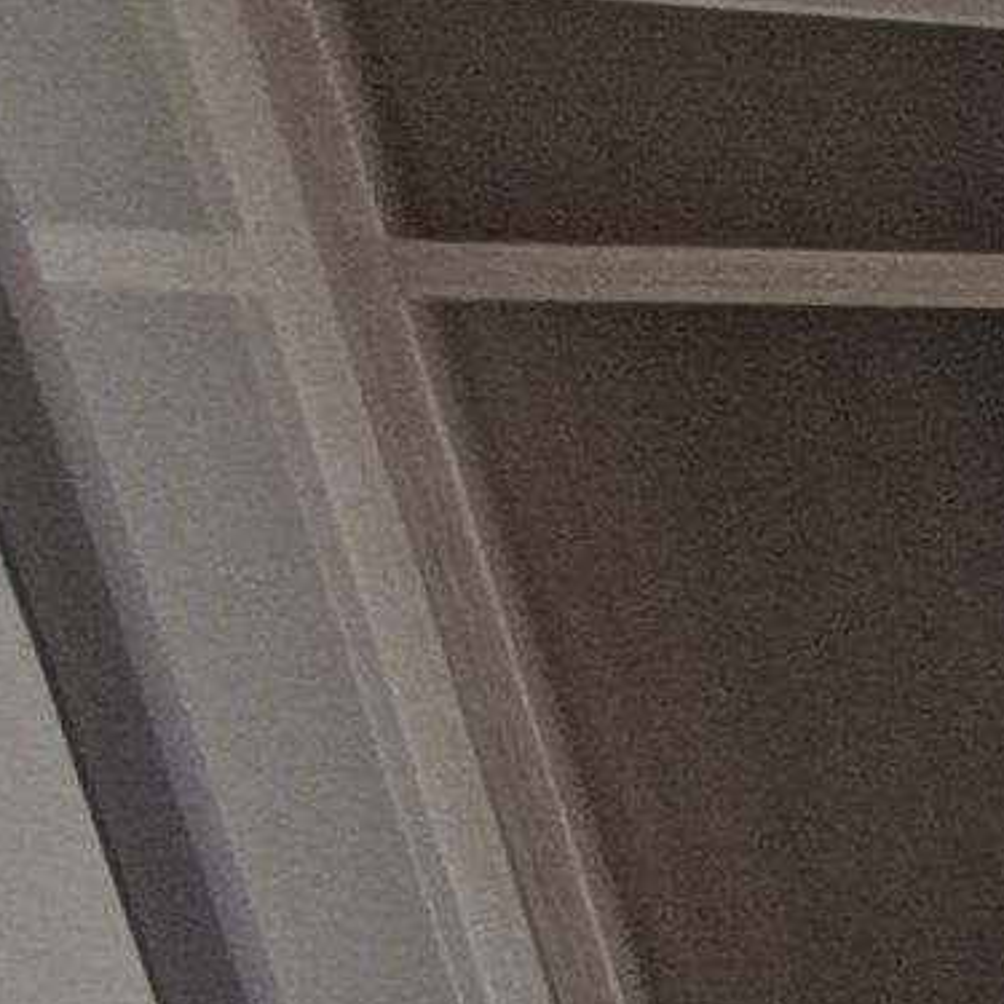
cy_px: 2198
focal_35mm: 123
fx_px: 4036
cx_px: 4043
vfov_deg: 12.1
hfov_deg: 8.1
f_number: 2.2
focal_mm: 1.66
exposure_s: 1/100
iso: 59
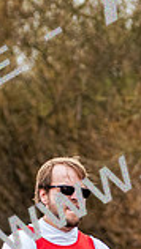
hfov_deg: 1.2
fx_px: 6832
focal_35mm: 1029
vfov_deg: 2.1
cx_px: 187
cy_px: 256
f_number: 6.3
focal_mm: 268
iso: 2500
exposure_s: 1/2000
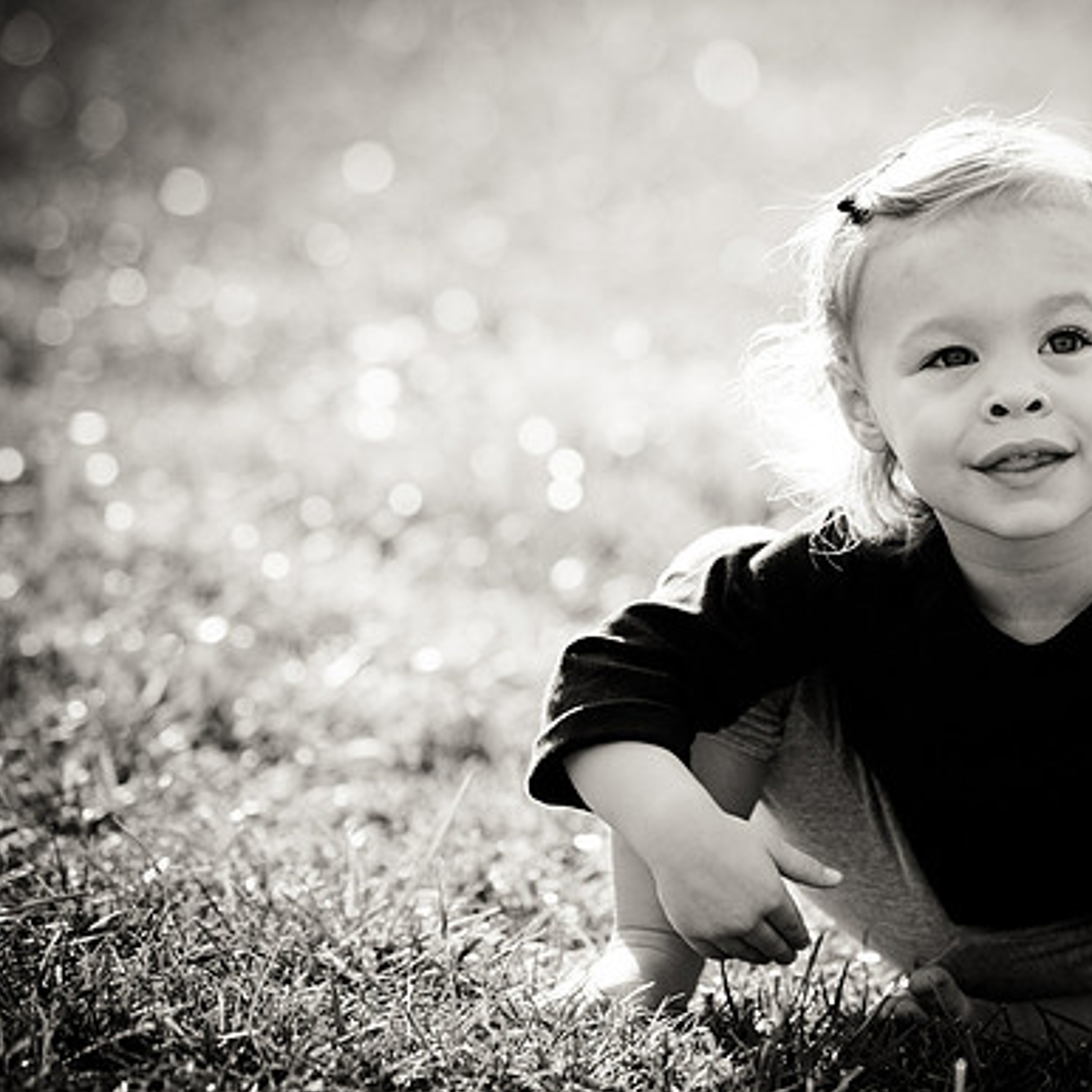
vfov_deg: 5.4
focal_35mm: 326
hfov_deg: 5.4
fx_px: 11635
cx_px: 767
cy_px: 546
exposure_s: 1/1000
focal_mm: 170
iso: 250
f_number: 2.8
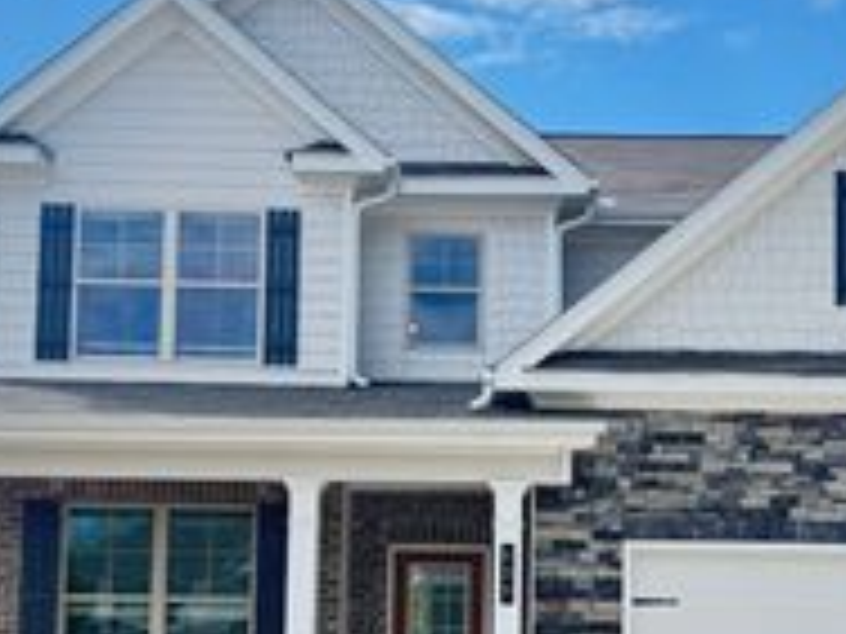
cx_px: 518
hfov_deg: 30.2
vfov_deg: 22.6
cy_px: 519
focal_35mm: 64
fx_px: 1564
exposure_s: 1/1366
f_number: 1.78
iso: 80
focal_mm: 6.76
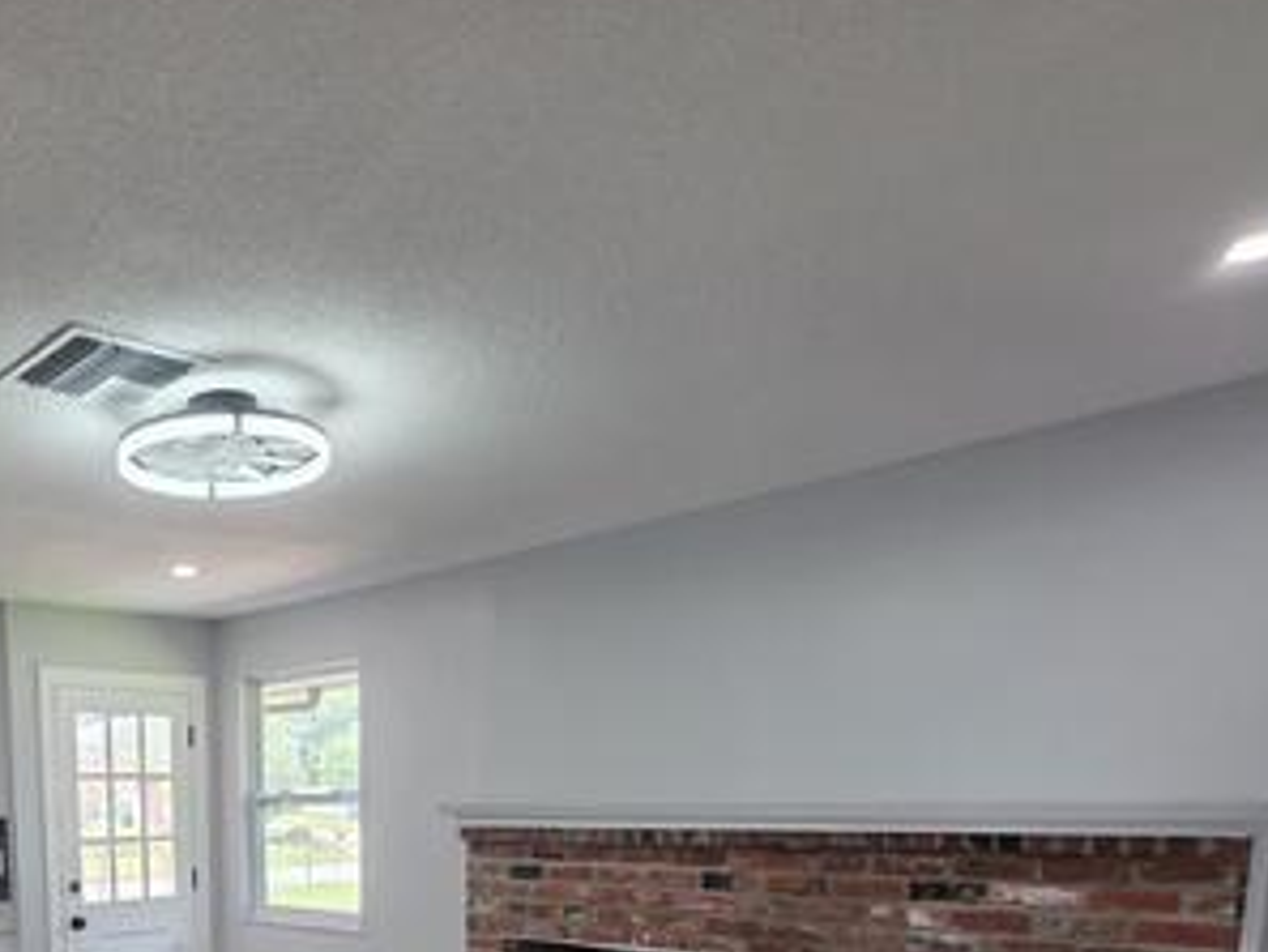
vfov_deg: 42.6
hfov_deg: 57.8
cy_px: 961
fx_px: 1026
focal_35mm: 28
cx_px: 222
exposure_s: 1/120
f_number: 1.9
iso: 125
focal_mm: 2.2
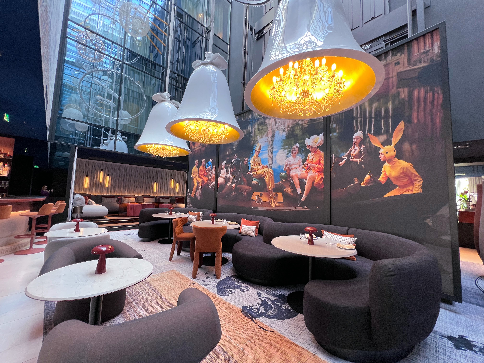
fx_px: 182
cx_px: 242
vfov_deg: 89.9
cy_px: 182
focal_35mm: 13
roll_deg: +0.3
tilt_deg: +6.7
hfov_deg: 106.2
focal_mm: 1.57
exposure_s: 1/50
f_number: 1.8
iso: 125
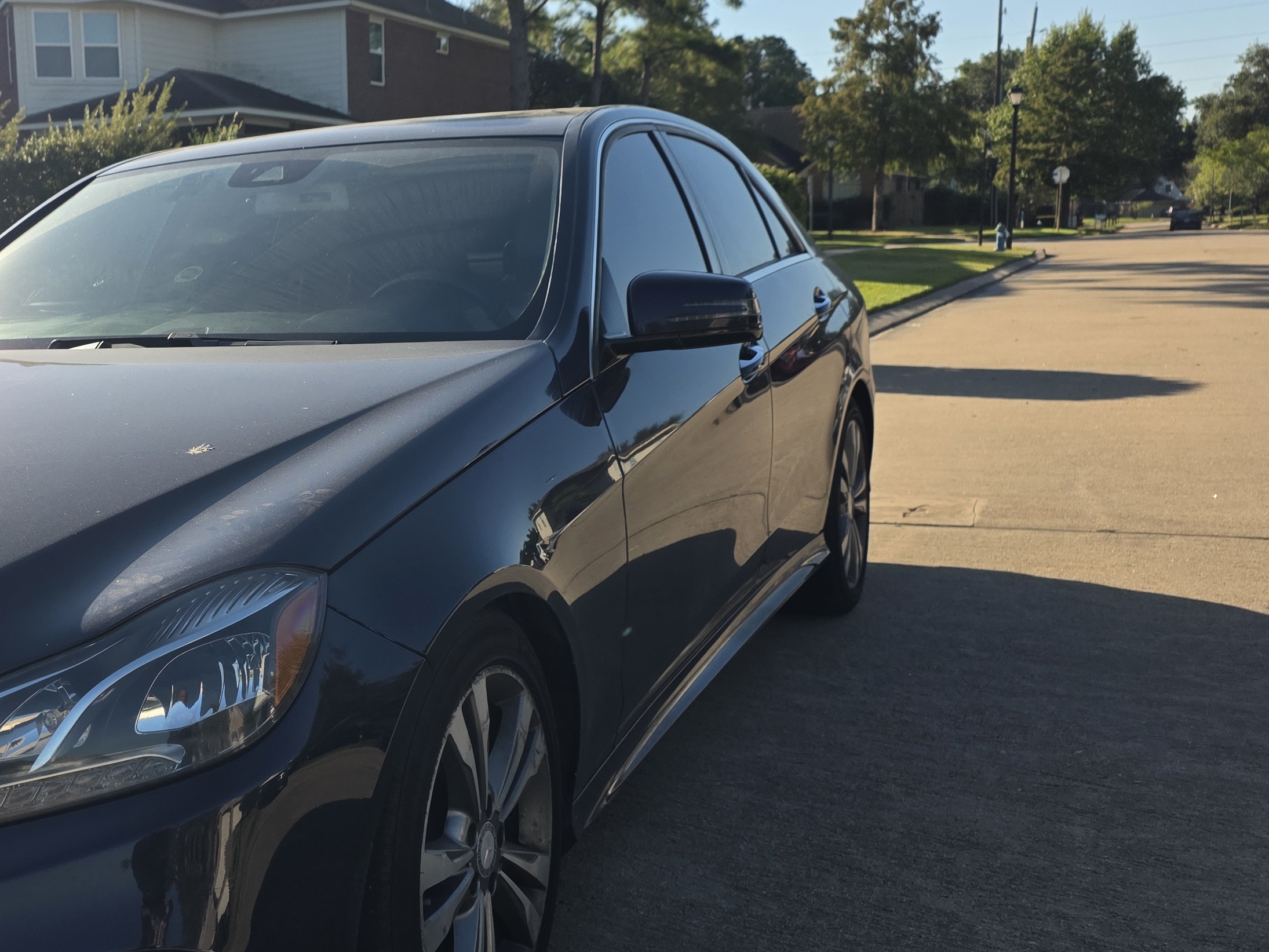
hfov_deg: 42.7
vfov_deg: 34.3
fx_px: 1540
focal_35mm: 42
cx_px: 246
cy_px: 530
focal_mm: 6.25
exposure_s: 1/5958
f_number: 1.7
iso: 80
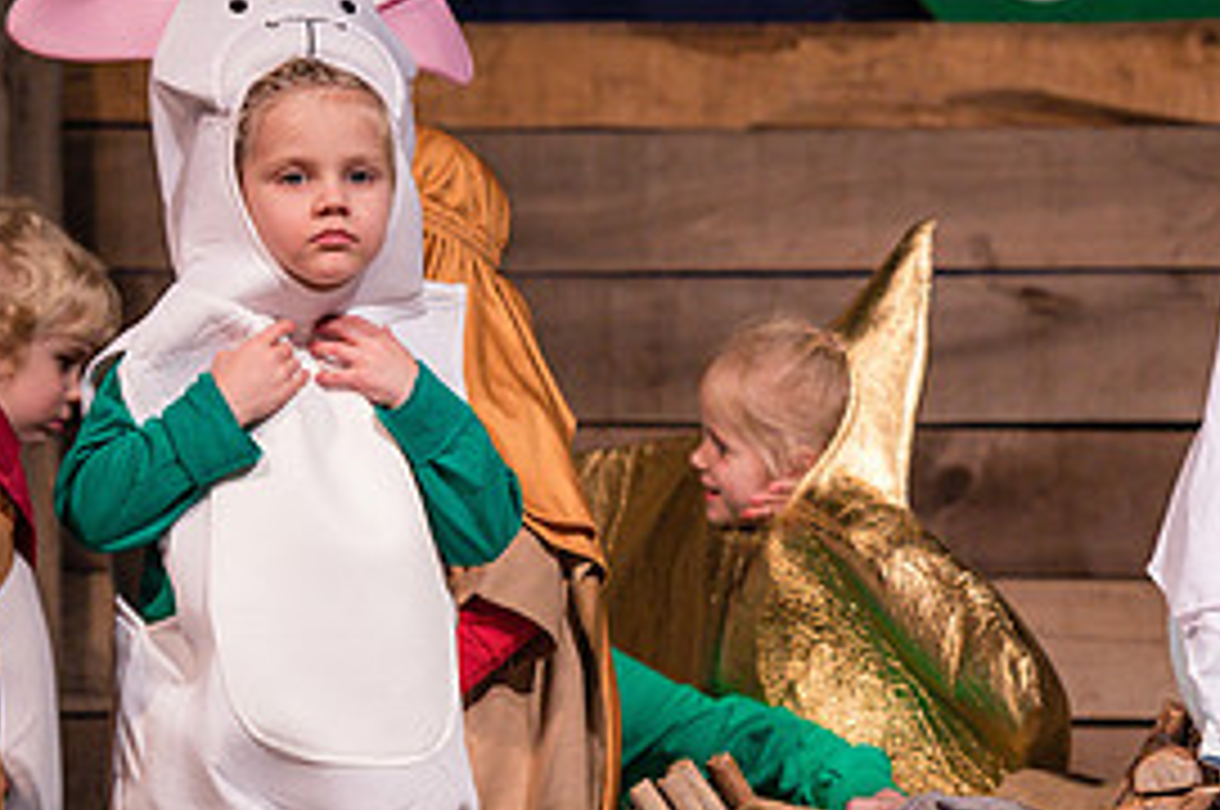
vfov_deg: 4.6
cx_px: 1103
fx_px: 9985
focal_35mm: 295
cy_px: 502
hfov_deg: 7.0
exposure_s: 1/400
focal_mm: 135
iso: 1600
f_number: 2.8
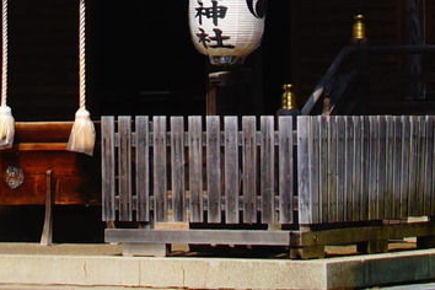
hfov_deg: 8.7
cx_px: 114
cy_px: -307
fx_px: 2864
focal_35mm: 237
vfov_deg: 5.7
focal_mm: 28
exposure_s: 1/1500
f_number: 4.5
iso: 250
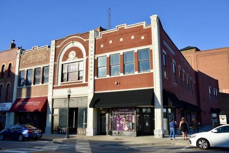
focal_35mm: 32
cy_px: 76
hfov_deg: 59.5
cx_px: 114
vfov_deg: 41.7
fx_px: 200
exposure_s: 1/250
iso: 100
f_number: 8
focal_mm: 21
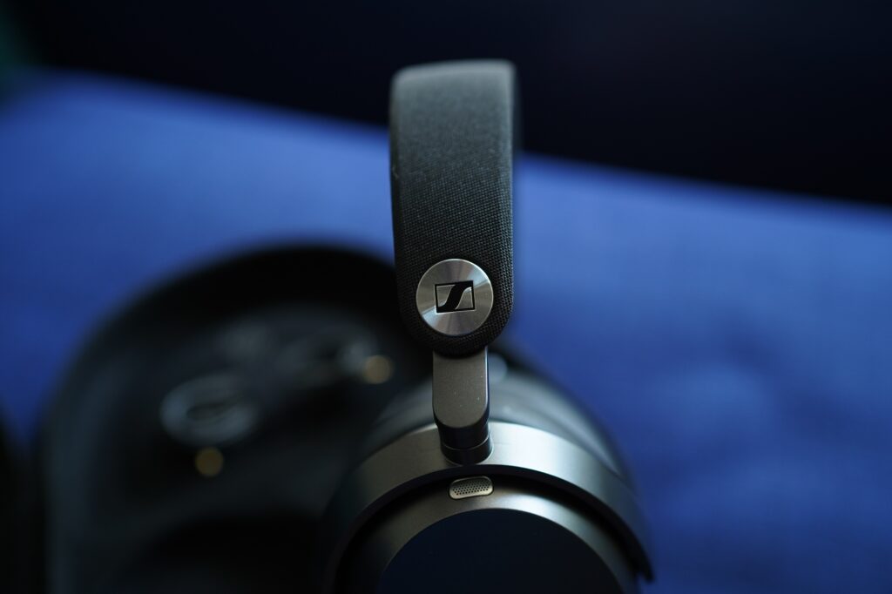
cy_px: 297
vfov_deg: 37.8
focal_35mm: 35
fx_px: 867
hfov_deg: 54.4
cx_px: 446
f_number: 2
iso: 500
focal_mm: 35
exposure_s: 1/100
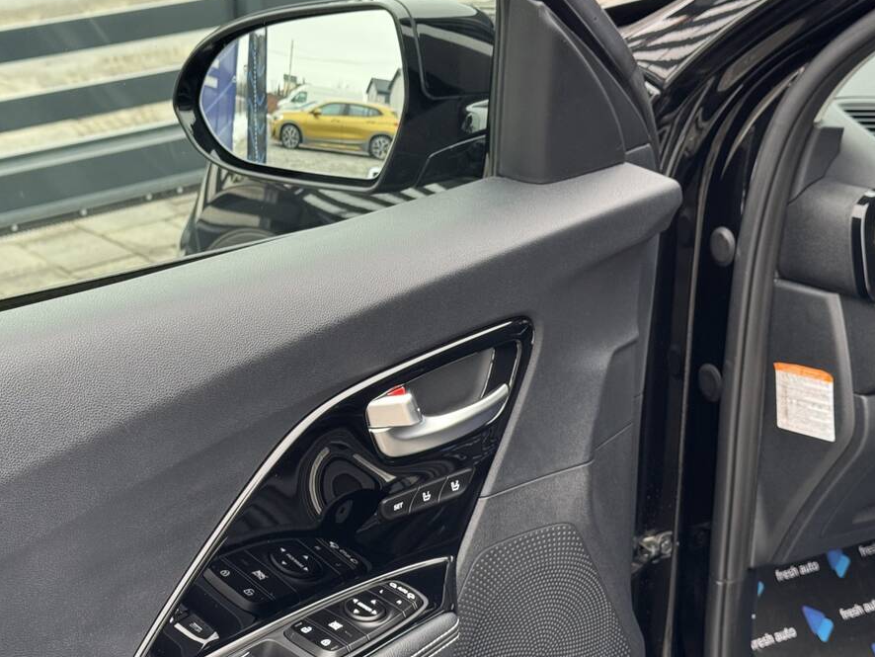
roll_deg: +0.7
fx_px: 1643
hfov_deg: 29.8
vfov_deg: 22.6
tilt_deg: -25.3
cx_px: 370
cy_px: 374
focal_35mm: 65
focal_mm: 6.76
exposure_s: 1/117
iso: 100
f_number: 1.78
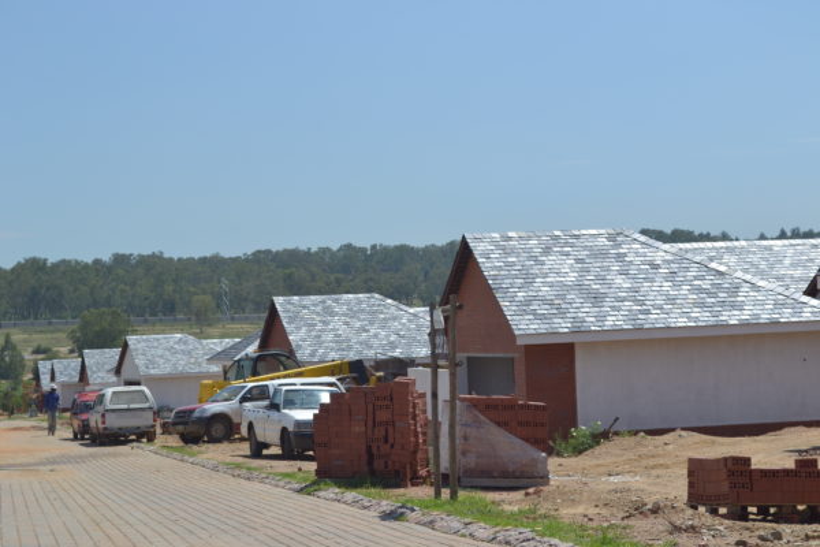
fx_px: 1879
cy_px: 274
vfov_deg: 16.6
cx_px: 410
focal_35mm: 82
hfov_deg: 24.6
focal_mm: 55
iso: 100
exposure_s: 1/250
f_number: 8
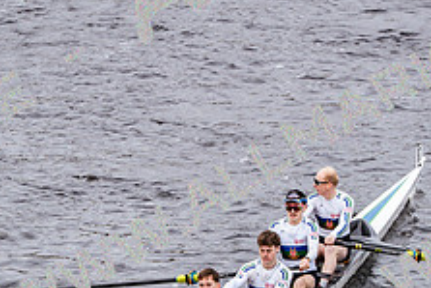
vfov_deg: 2.6
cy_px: 328
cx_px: 238
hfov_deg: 4.0
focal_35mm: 521
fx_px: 6241
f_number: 2.8
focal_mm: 200
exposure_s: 1/2000
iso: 200
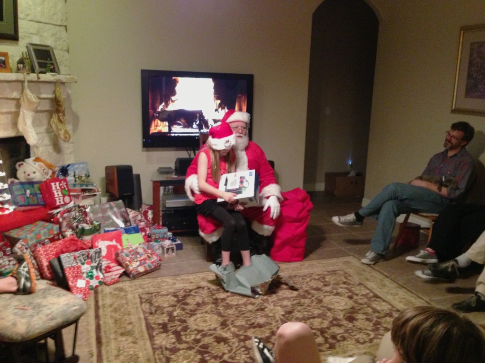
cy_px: 182
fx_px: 462
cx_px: 242
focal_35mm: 33
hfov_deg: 55.4
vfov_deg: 42.9
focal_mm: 4.13
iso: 500
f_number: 2.4
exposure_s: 1/15
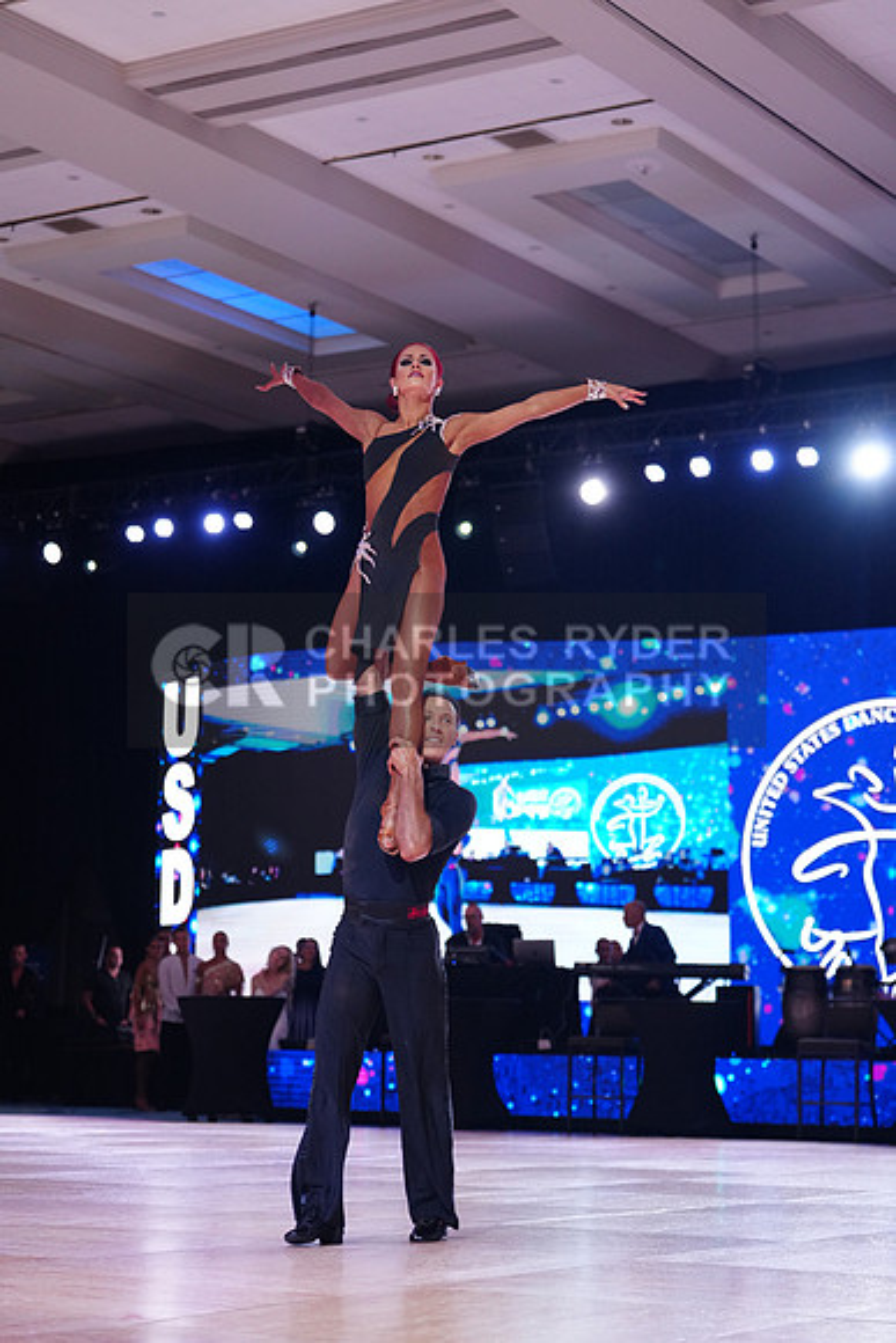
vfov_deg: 28.8
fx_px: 2612
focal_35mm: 70
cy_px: 672
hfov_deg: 19.5
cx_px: 448
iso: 2000
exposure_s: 1/400
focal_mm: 70
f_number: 2.8
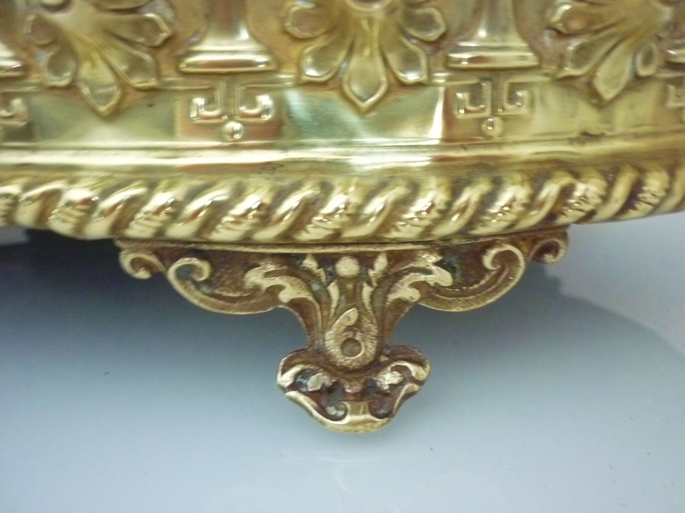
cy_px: 256
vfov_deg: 42.9
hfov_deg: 55.4
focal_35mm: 33
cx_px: 342
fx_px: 653
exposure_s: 1/20
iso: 400
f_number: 2.8
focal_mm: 5.5
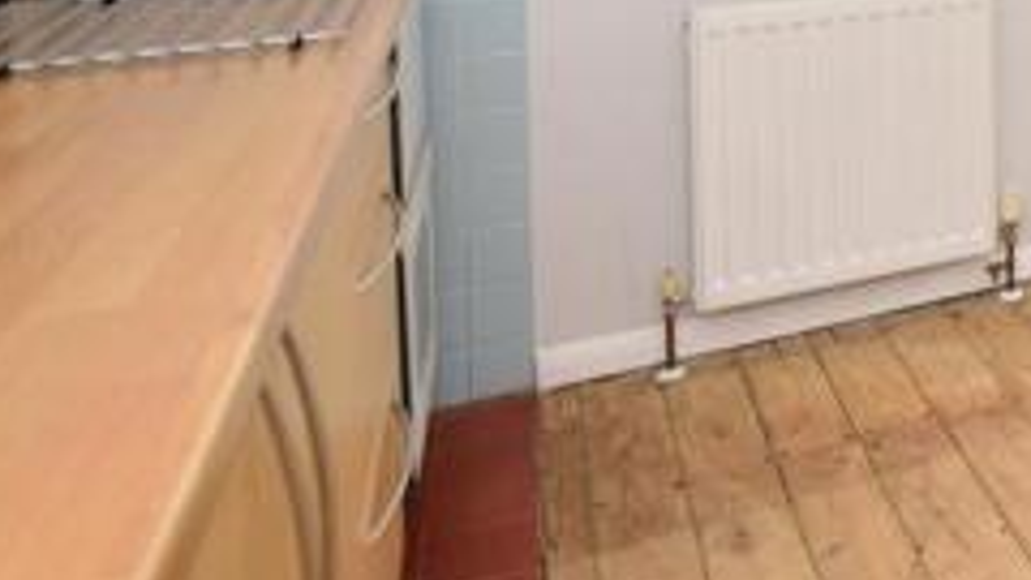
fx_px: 1176
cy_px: -243
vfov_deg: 23.3
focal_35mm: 43
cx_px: 1315
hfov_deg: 34.6
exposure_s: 1/60
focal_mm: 10
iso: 400
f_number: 5.6
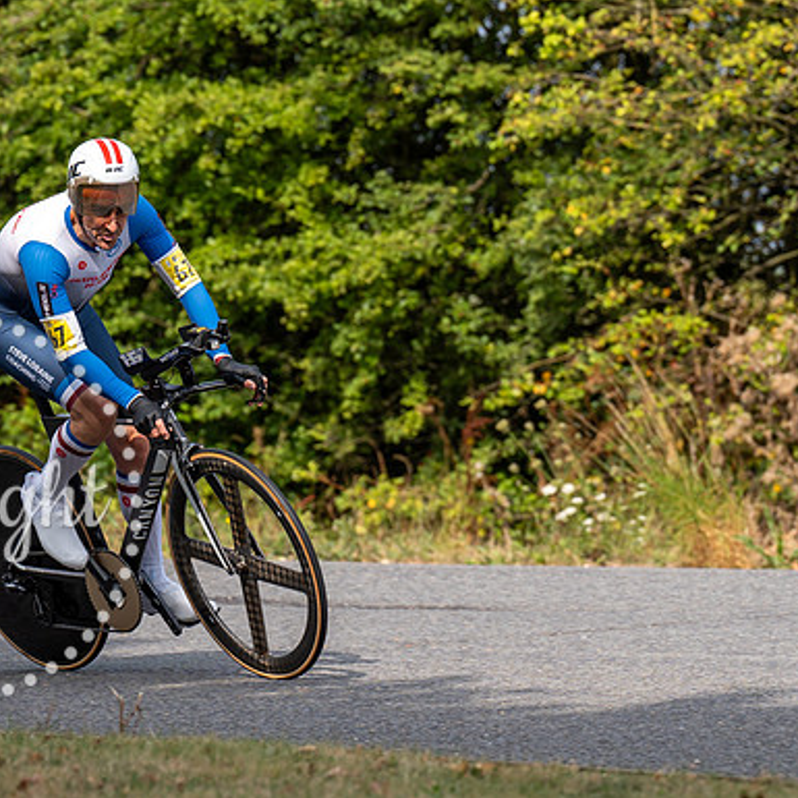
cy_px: 322
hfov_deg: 4.5
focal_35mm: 387
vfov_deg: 4.5
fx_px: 10094
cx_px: 168
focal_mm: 180
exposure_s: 1/1000
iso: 125
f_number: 4
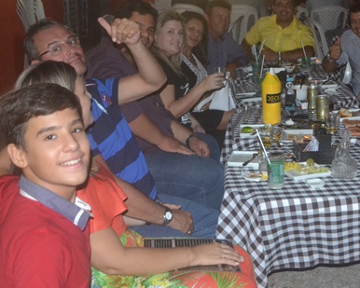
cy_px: 110
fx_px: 597
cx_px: 273
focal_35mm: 56
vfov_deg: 27.1
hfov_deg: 32.9
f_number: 4
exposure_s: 1/60
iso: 3200
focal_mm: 24
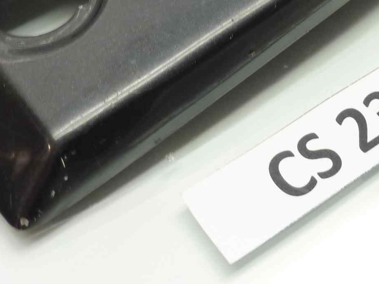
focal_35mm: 70
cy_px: -13
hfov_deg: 27.7
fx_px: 767
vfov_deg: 20.2
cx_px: 217
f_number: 3.3
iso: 125
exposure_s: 1/13
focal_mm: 4.1
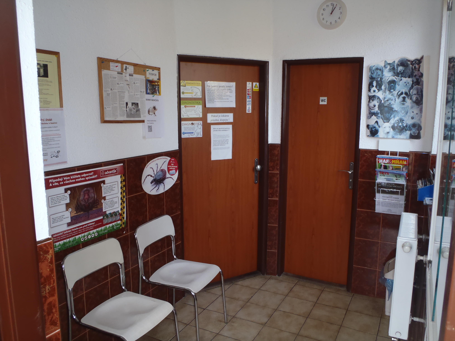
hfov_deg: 63.4
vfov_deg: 49.7
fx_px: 368
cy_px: 170
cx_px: 228
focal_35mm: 28
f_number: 3.9
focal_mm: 5
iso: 100
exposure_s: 1/30
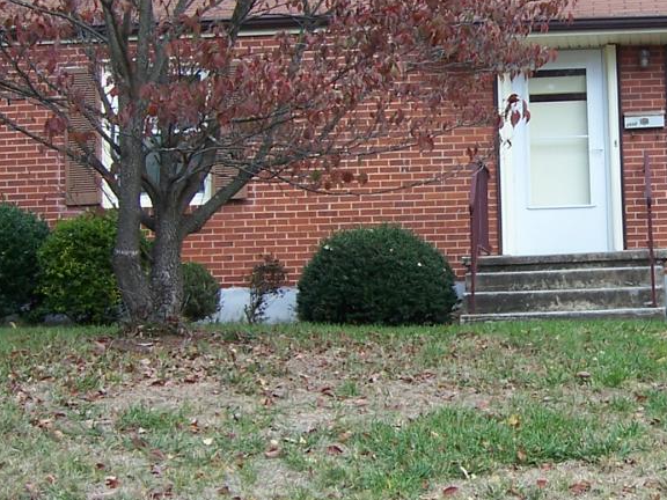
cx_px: 586
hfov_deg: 23.8
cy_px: 229
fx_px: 1541
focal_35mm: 80
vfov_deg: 18.4
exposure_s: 1/250
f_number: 3
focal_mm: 6
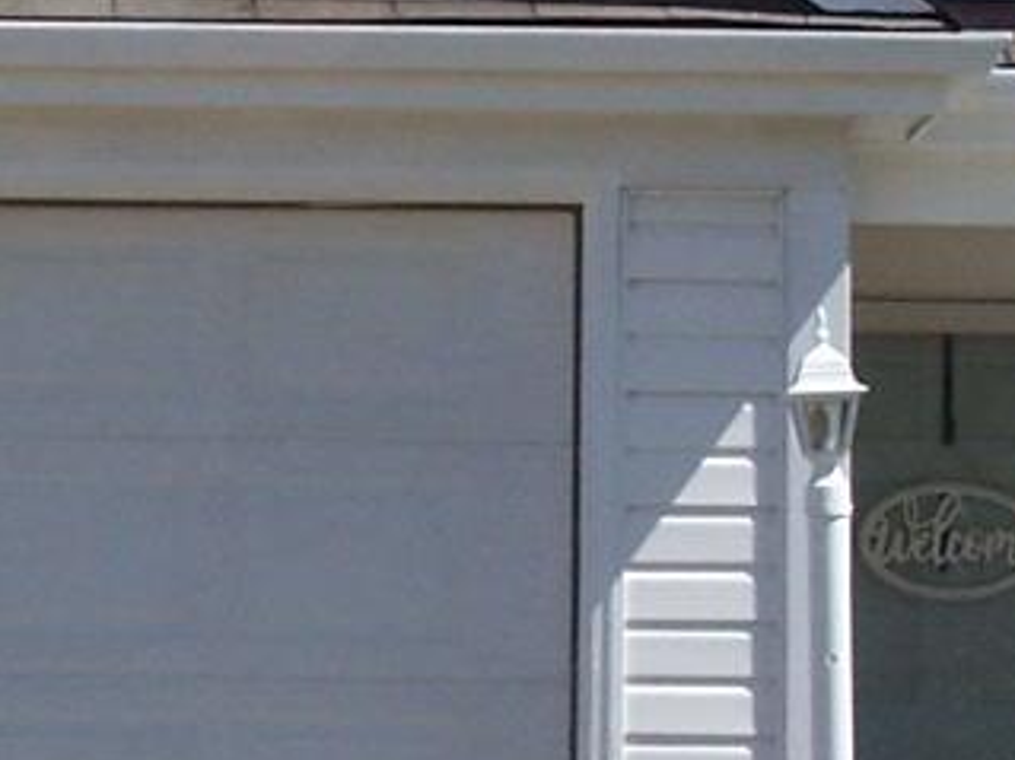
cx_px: 426
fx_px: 8412
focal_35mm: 287
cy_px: 337
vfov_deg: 5.2
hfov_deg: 6.9
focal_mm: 9.8
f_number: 4.5
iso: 80
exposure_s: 1/750
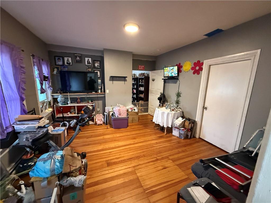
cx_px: 136
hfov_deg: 102.1
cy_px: 102
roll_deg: -0.8
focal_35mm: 14
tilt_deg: -8.1
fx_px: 110
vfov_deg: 85.7
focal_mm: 2.22
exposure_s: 1/60
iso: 1000
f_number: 2.2
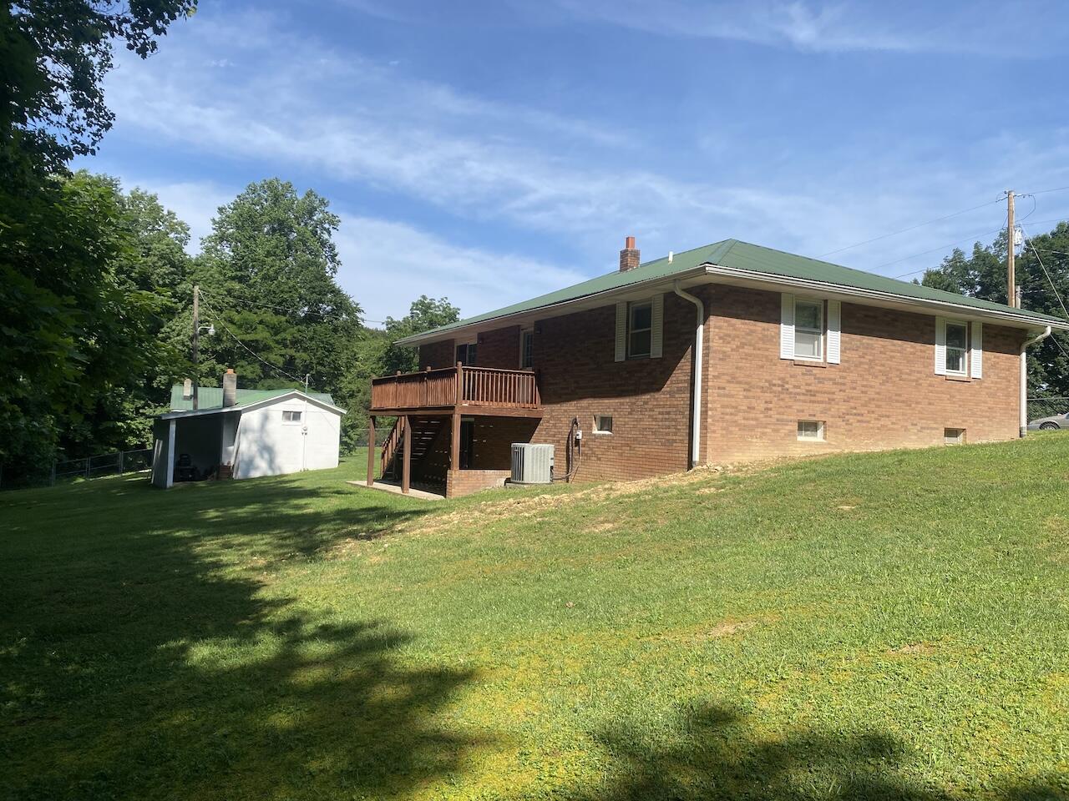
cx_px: 534
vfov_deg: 53.1
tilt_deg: +5.2
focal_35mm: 26
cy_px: 400
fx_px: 803
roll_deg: -1.7
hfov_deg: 67.3
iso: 32
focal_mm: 4.25
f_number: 1.8
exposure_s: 1/2755
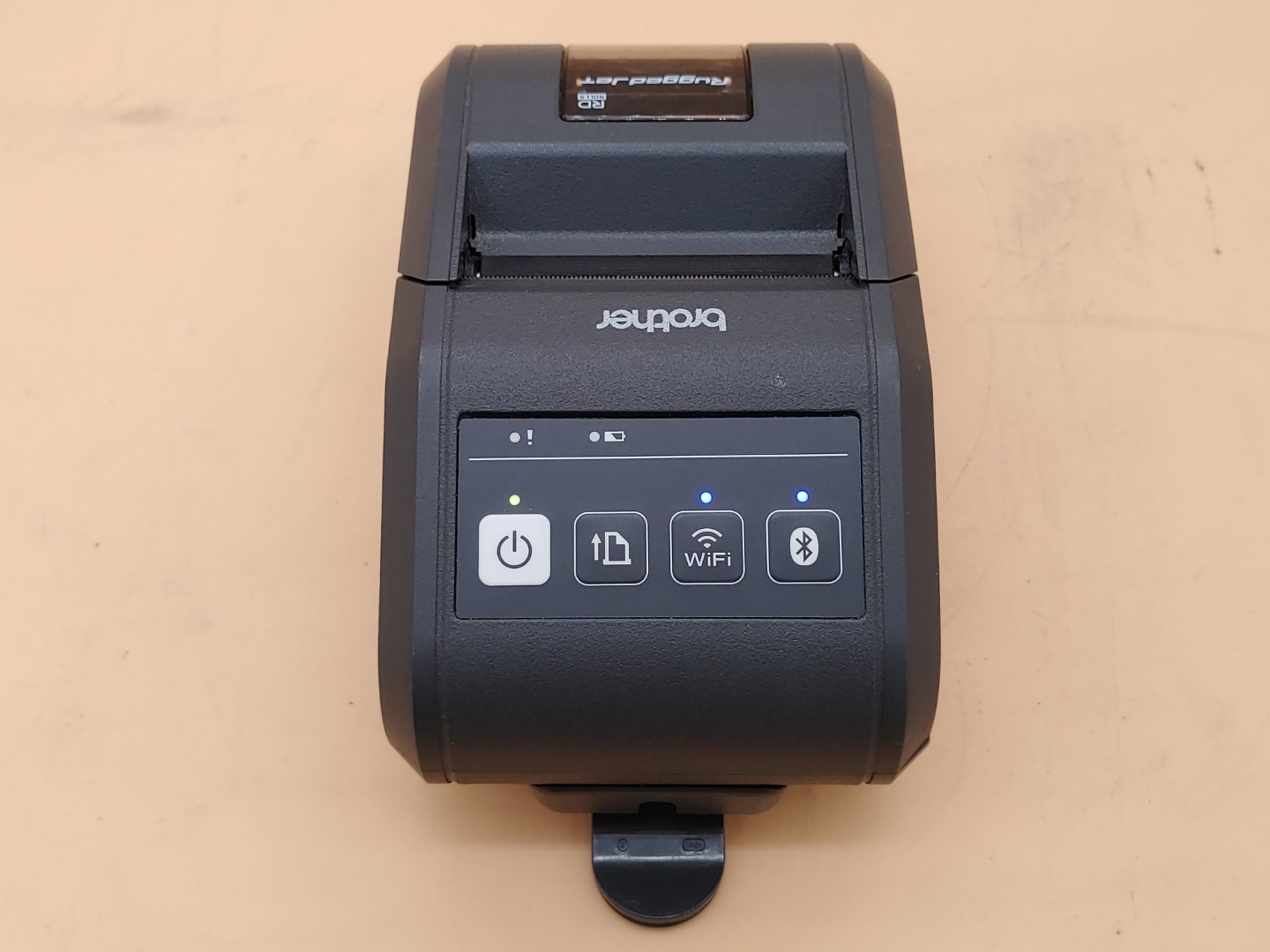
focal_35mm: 39
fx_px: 1431
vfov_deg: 36.8
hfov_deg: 47.9
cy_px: 476
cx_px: 635
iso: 50
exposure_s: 1/63
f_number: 1.8
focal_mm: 4.36
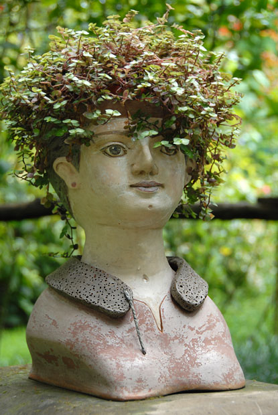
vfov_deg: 21.9
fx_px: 1074
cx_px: 139
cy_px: 208
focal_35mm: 93
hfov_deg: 14.7
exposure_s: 1/60
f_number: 4.8
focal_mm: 62
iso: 160
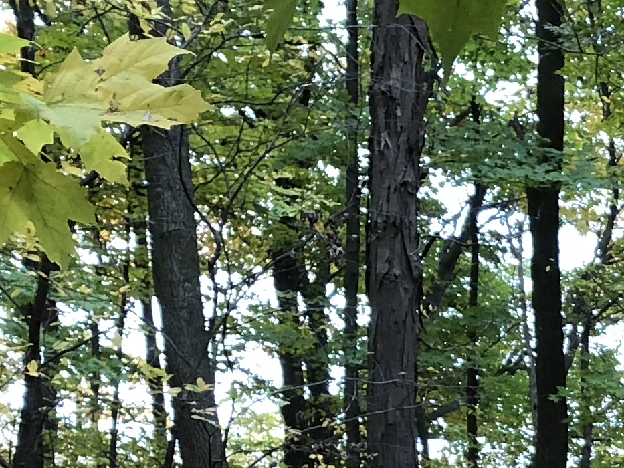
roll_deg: -0.3
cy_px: 828
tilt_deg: -7.2
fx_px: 2181
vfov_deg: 11.4
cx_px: 1245
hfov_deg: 13.8
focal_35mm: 121
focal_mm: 3.99
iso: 25
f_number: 1.8
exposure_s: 1/40
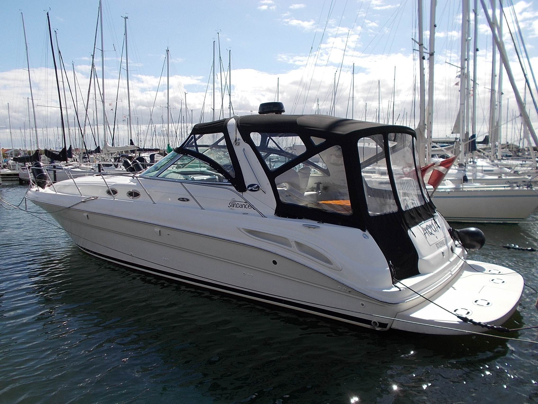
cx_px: 269
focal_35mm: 30
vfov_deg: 46.8
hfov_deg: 60.0
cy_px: 202
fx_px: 466
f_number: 8.6
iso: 80
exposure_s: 1/200
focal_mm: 5.3
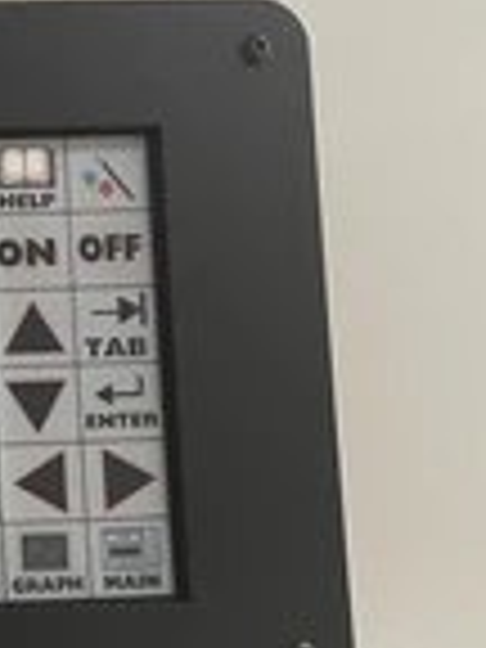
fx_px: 1348
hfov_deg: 18.8
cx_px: -162
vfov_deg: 26.9
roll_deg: +1.8
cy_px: 432
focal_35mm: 72
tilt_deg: +5.8
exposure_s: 1/40
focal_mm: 4.2
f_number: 1.6
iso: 640
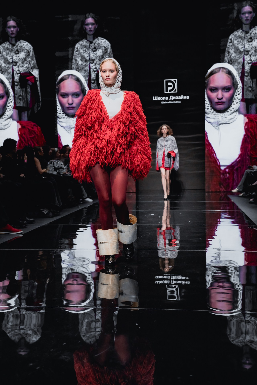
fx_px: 493
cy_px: 192
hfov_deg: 29.2
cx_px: 128
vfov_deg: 42.7
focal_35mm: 46
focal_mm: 46
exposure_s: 1/250
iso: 2000
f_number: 4.5
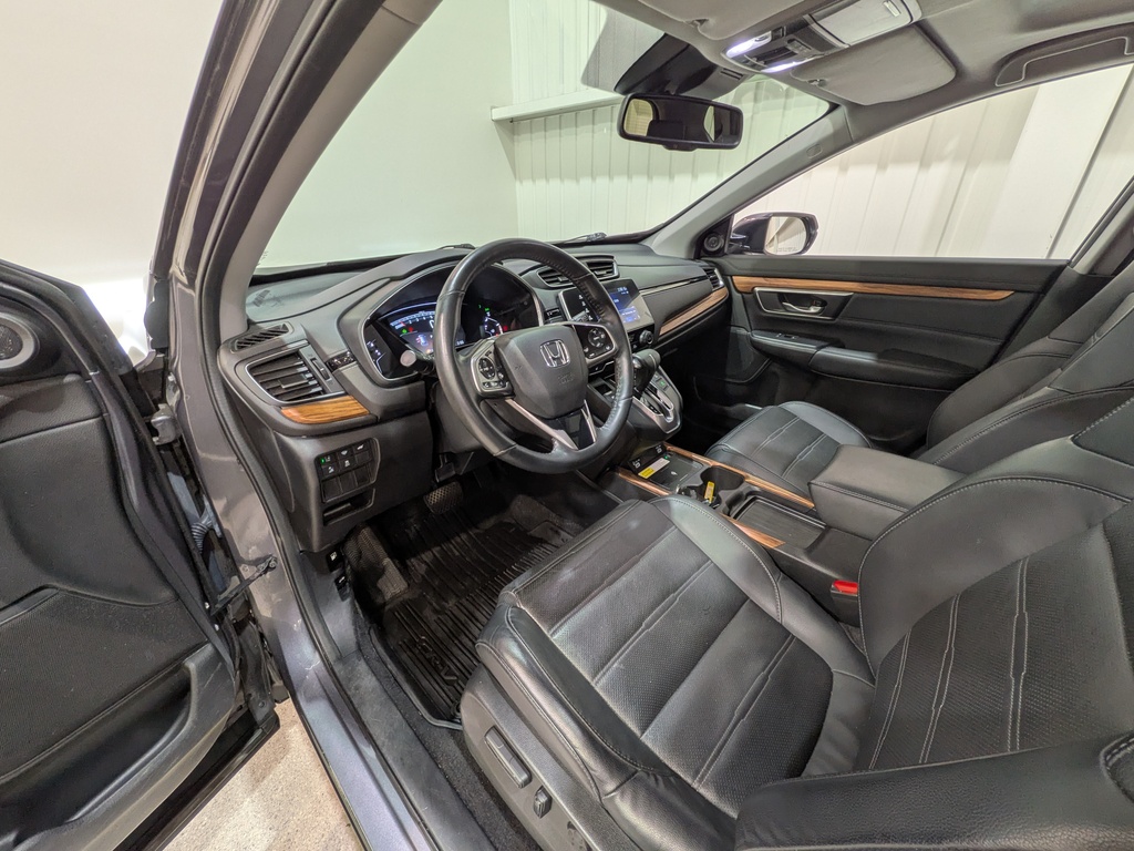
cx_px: 567
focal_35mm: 14
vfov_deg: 85.7
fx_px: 459
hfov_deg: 102.1
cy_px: 426
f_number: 2.2
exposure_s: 1/30
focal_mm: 1.83
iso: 53
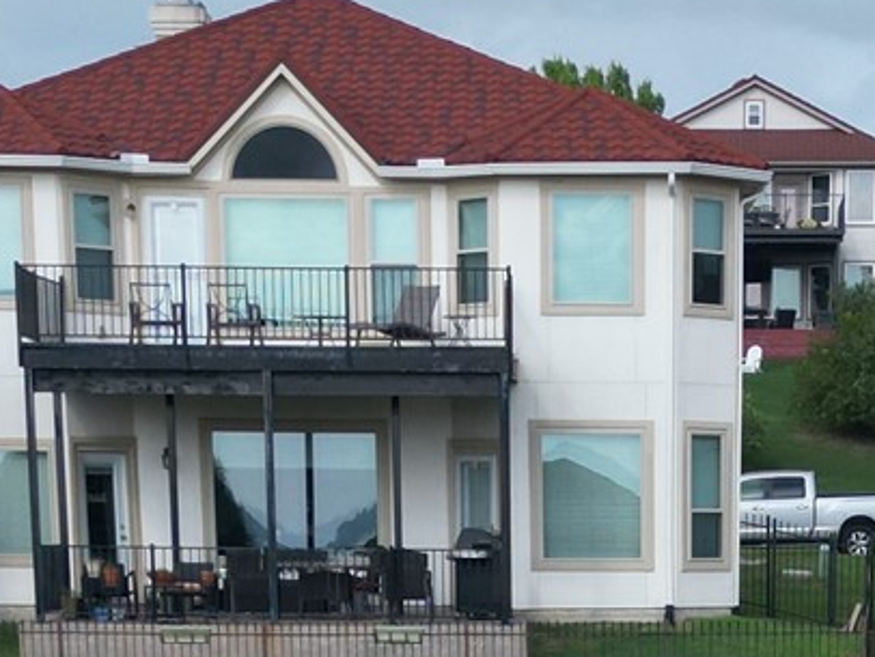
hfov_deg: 16.2
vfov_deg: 11.3
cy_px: 1245
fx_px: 3060
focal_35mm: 121
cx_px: 675
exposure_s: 1/3000
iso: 160
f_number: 1.7
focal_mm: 6.72
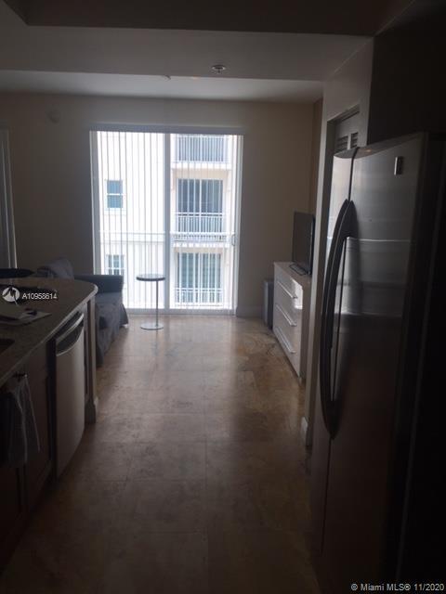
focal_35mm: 29
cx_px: 223
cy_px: 297
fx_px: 498
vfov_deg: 61.7
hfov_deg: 48.2
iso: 32
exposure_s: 1/220
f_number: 2.2
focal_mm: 4.15
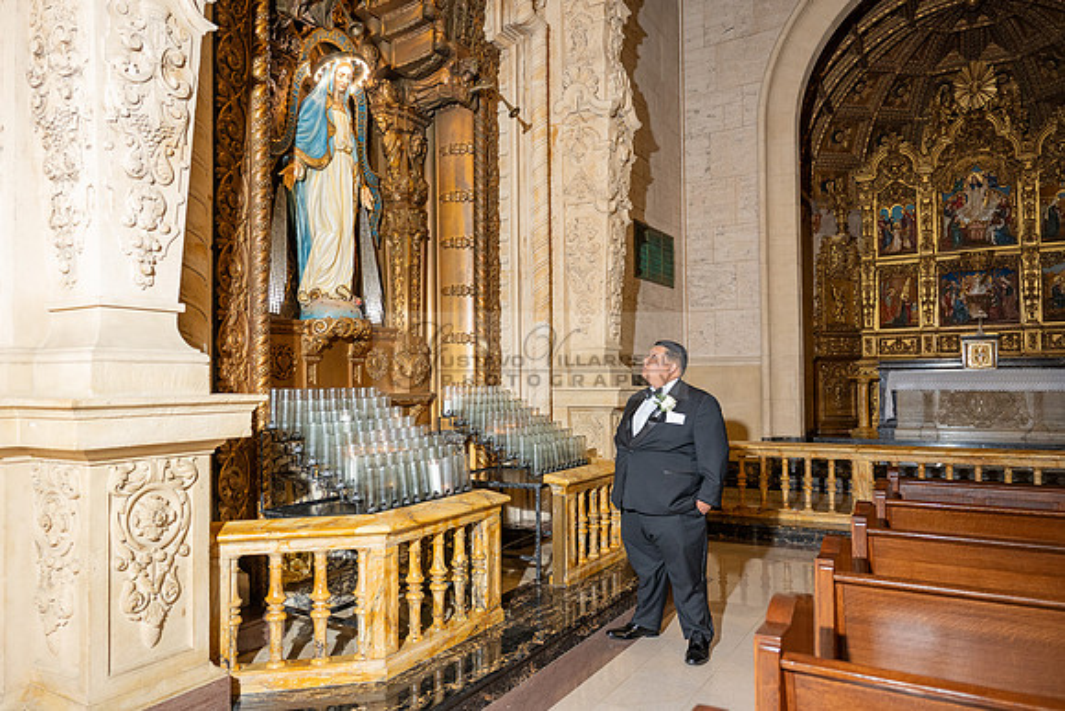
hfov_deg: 69.6
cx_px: 492
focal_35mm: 26
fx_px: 765
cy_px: 365
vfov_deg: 49.8
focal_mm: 24
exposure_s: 1/200
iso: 1000
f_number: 2.8
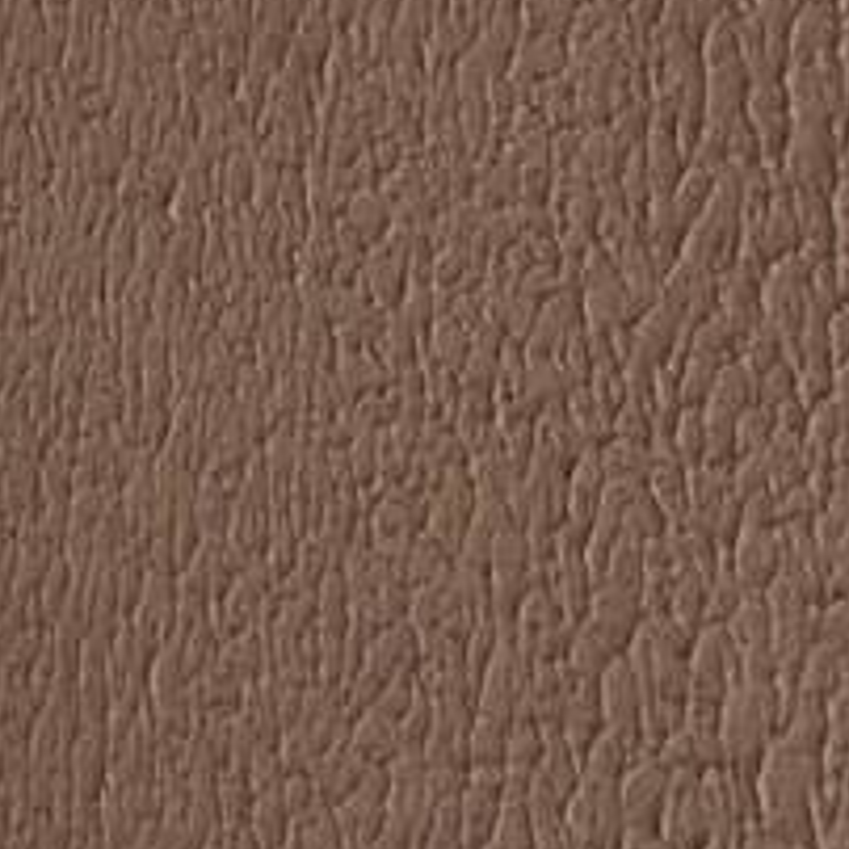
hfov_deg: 15.4
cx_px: -988
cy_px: -1026
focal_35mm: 82
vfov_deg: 15.2
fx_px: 2275
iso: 64
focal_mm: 1.74
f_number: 2.2
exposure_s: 1/100
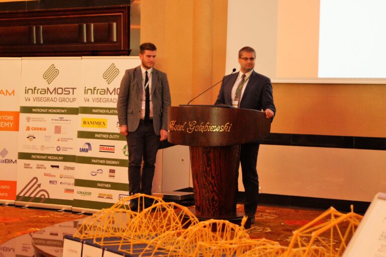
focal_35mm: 82
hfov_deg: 24.6
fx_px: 885
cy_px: 128
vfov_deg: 16.6
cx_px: 193
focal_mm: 55
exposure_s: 1/20
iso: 1600
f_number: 5.6
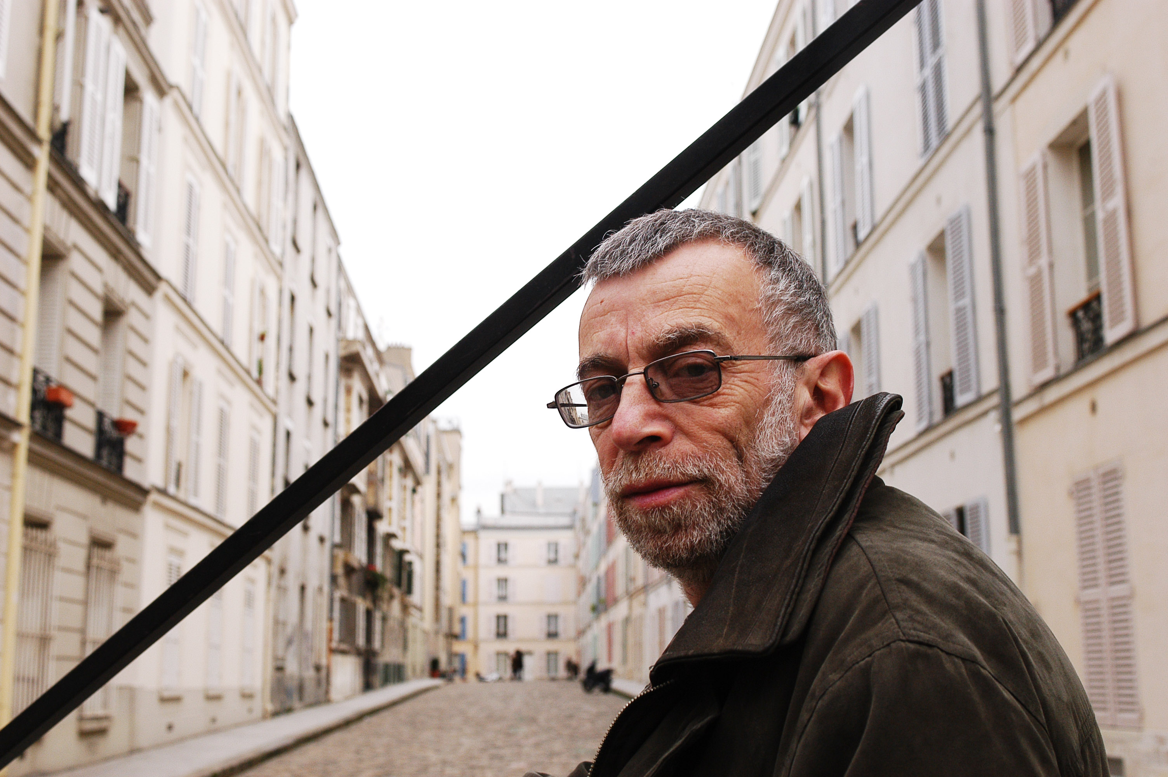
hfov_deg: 41.1
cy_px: 388
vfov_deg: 28.0
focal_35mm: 48
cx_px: 584
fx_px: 1556
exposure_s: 1/200
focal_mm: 32
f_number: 6.3
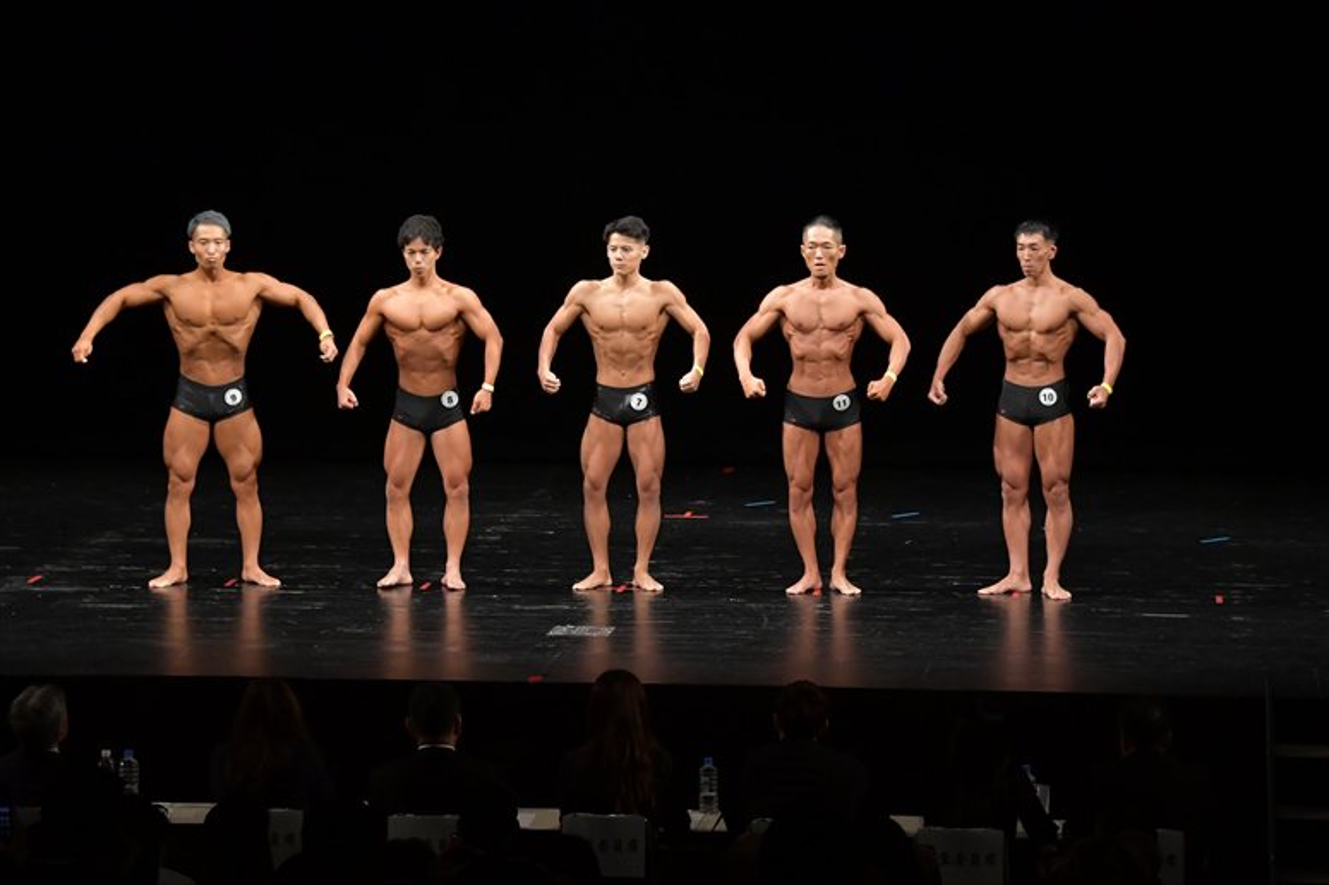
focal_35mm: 138
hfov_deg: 14.9
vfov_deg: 9.9
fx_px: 5092
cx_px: 664
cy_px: 442
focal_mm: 92
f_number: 5.6
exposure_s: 1/400
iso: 2500
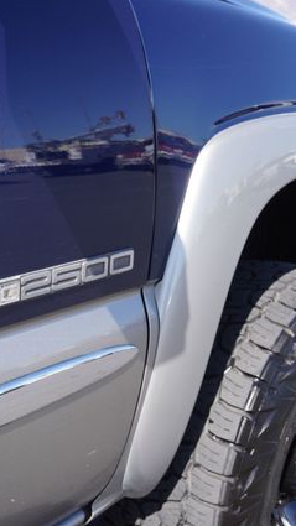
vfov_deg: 41.5
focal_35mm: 50
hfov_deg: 23.8
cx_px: 73
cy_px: 262
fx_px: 695
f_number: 6.3
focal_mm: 21
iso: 100
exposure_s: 1/160
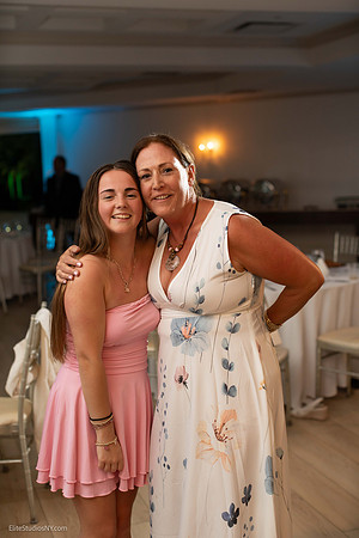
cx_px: 180
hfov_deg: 27.0
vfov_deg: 39.6
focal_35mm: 50
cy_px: 269
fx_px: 748
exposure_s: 1/125
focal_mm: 50
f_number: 2.8
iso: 1600
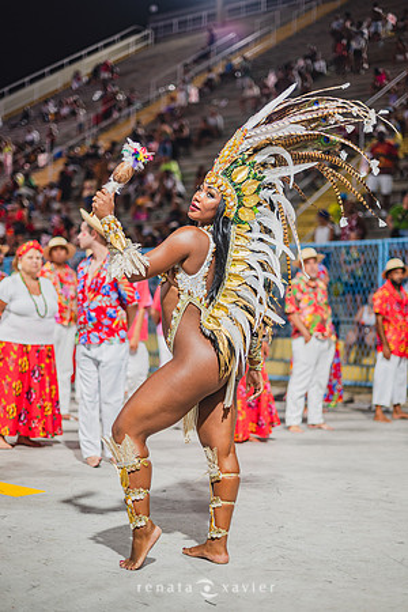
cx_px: 204
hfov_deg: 27.0
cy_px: 306
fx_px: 850
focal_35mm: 50
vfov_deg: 39.6
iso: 320
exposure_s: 1/320
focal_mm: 50
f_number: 1.8
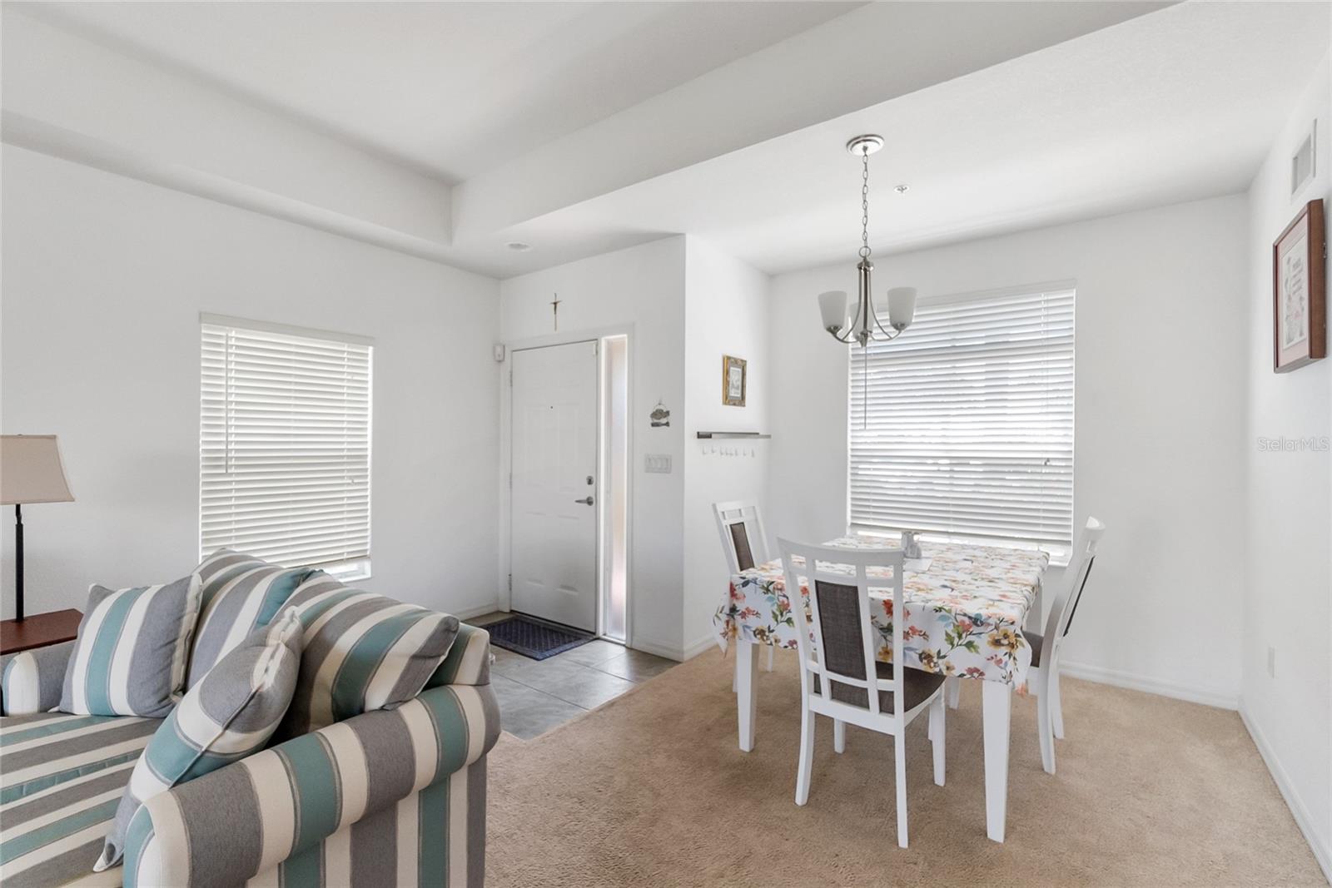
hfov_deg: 100.4
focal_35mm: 15
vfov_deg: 77.3
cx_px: 666
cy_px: 444
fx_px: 555
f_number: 4
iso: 1600
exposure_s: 1/350
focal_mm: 10
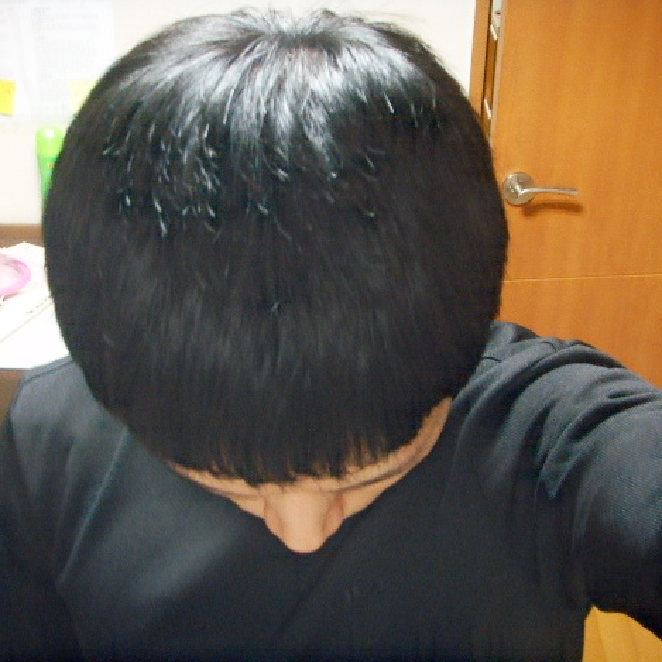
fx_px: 1017
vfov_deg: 36.1
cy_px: 333
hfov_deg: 36.1
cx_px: 319
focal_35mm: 47
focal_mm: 6.6
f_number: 3.5
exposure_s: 1/6
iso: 150
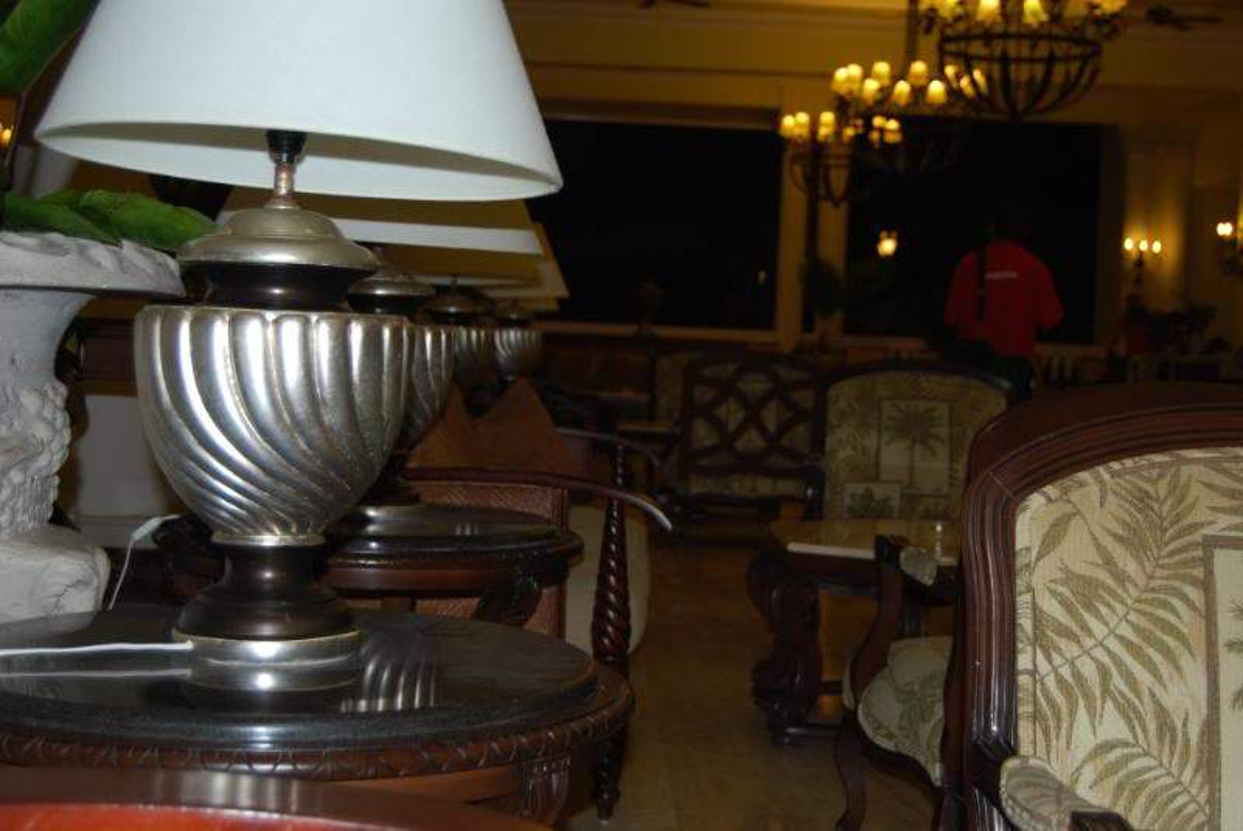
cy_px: 416
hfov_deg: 35.0
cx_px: 622
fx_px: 1970
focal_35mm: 57
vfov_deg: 23.8
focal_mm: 38
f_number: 4.8
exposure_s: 1/60
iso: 200
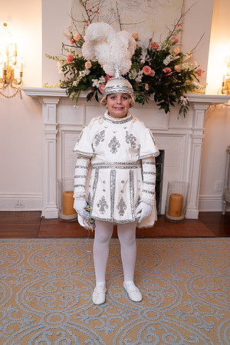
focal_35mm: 36
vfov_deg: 53.1
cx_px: 115
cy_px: 172
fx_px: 345
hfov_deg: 36.9
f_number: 4.5
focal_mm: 36
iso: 800
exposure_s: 1/80
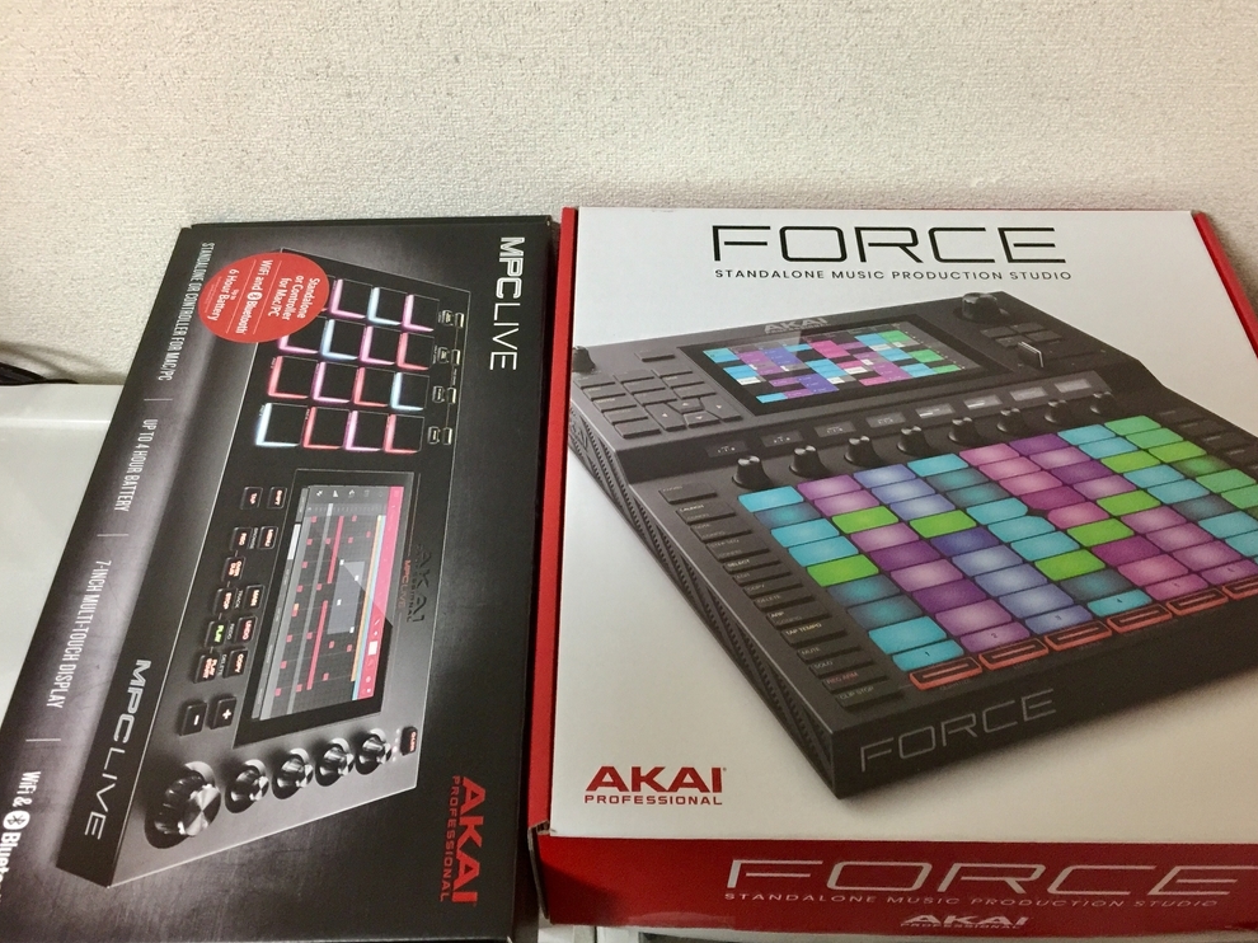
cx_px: 649
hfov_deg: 60.0
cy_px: 463
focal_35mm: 30
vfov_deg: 46.8
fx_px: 1090
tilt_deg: -51.5
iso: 125
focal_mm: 4.15
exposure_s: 1/4
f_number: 2.2
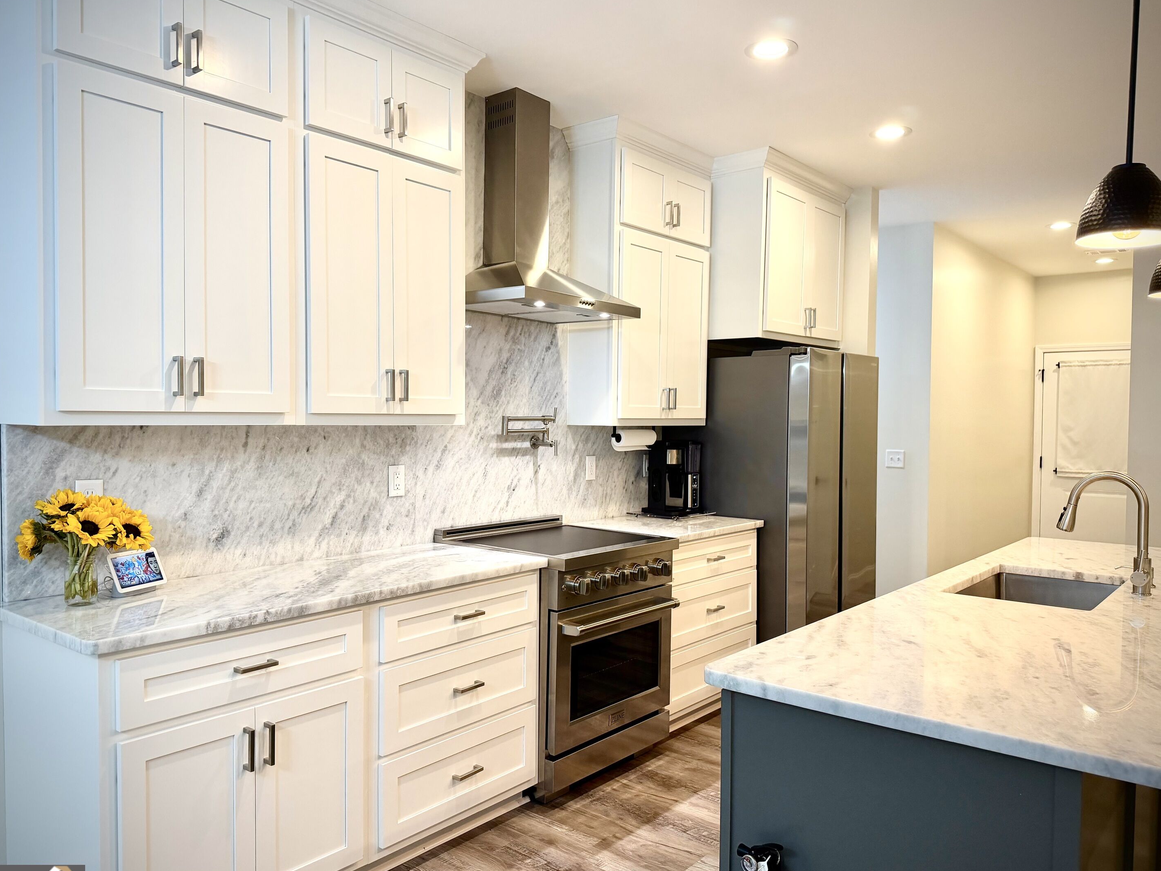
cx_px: 573
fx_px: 872
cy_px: 440
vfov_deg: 53.1
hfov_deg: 67.3
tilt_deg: -1.9
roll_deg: -1.5
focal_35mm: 26
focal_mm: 6.76
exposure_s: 1/120
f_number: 1.78
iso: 160
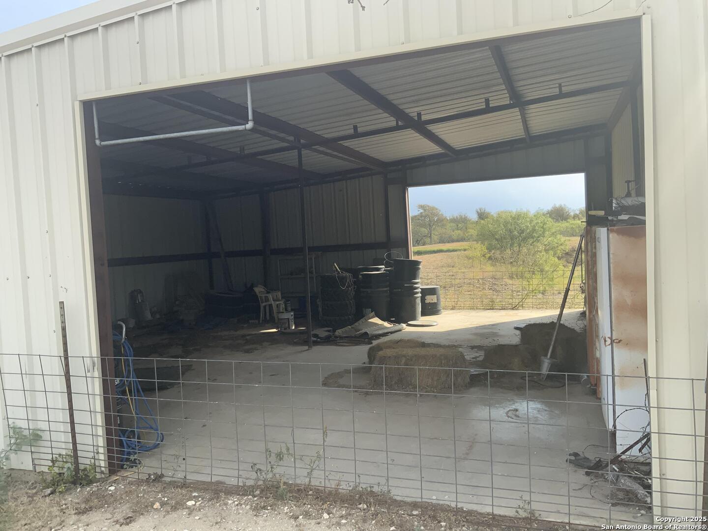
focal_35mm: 29
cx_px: 354
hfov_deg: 61.7
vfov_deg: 48.2
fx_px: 593
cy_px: 266
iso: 16
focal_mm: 3
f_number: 1.8
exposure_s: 1/666
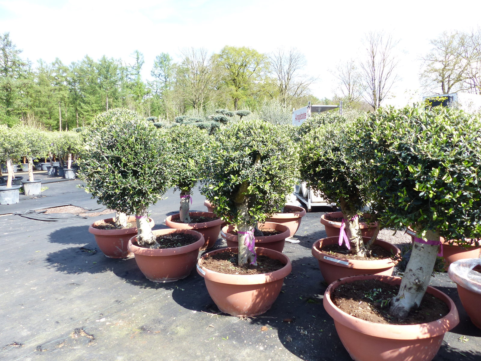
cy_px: 180
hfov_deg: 69.4
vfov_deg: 54.9
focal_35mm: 25
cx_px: 240
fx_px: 347
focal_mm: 4.5
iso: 100
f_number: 4
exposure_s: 1/200
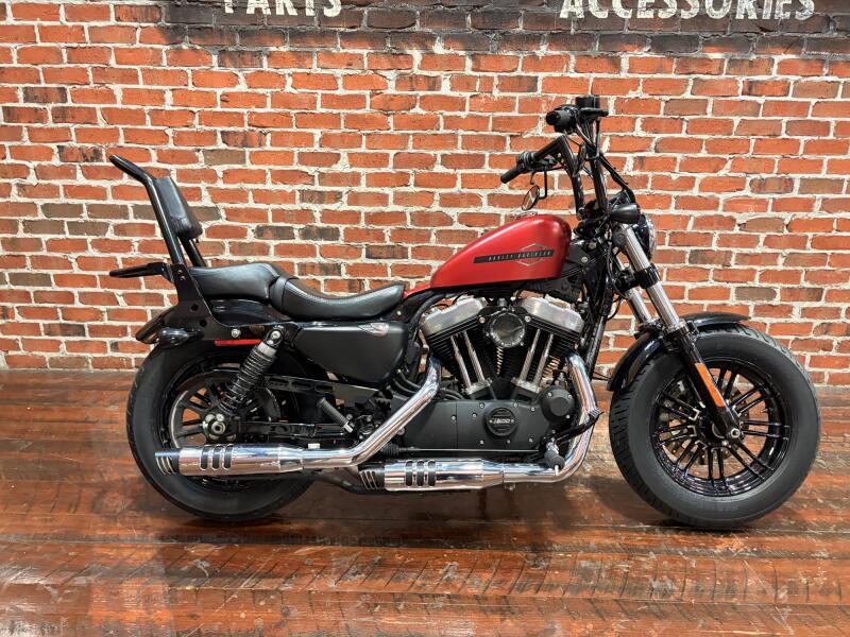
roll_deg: -2.7
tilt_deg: -17.7
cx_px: 425
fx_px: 638
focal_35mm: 26
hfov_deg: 67.3
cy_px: 318
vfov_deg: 53.1
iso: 400
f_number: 1.6
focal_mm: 5.96
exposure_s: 1/60
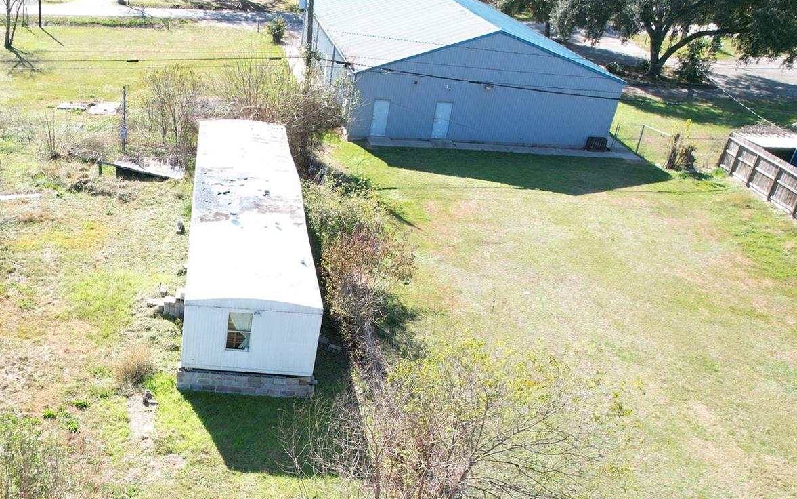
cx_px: 130
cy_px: 406
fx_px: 847
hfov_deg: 46.9
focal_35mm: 39
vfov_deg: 31.8
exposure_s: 1/400
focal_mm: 8.38
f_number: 2.8
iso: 100
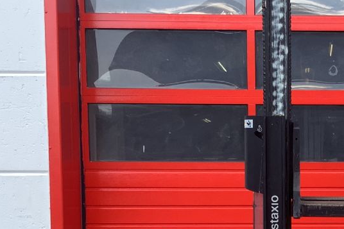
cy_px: 225
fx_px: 736
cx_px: 326
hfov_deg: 25.3
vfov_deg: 17.3
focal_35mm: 77
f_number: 2.4
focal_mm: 3.3
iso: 25
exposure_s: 1/310
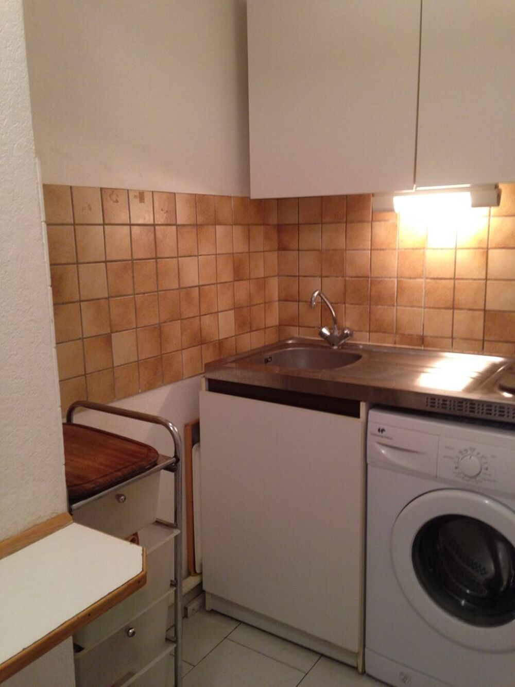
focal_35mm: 33
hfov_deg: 43.0
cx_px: 258
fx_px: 655
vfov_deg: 55.3
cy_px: 344
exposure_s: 1/20
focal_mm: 4.12
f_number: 2.4
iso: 160
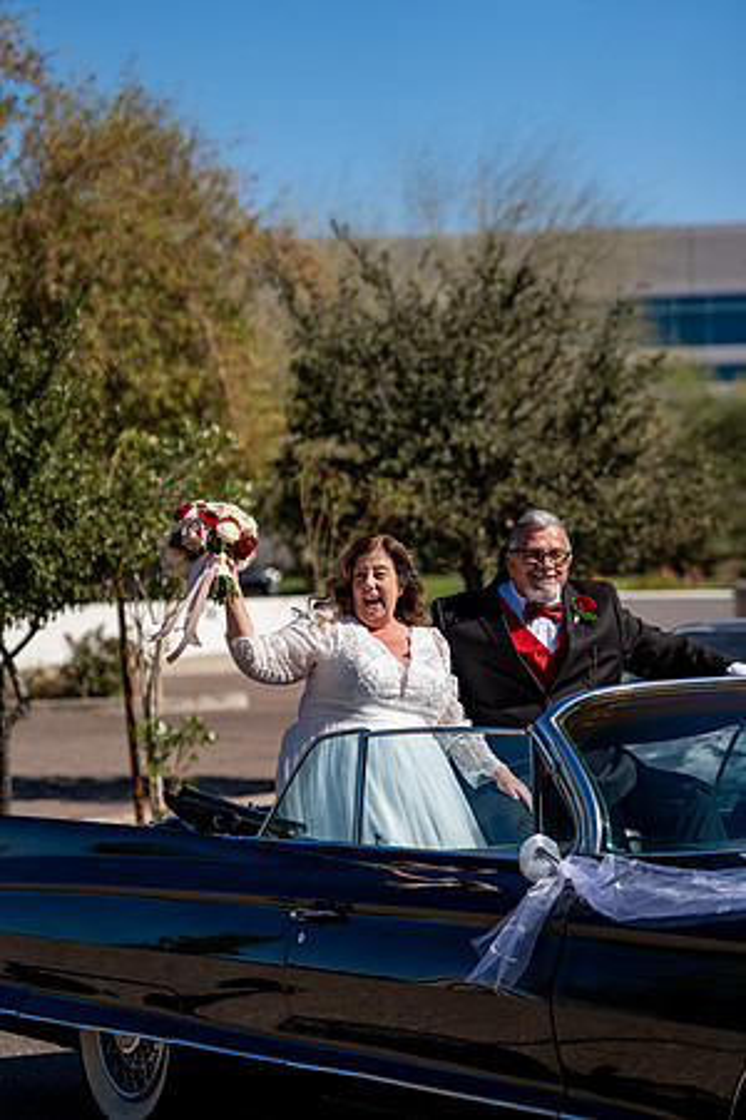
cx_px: 373
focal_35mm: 110
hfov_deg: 12.5
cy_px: 560
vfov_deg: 18.6
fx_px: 3419
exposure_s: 1/2500
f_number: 3.2
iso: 100
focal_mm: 110
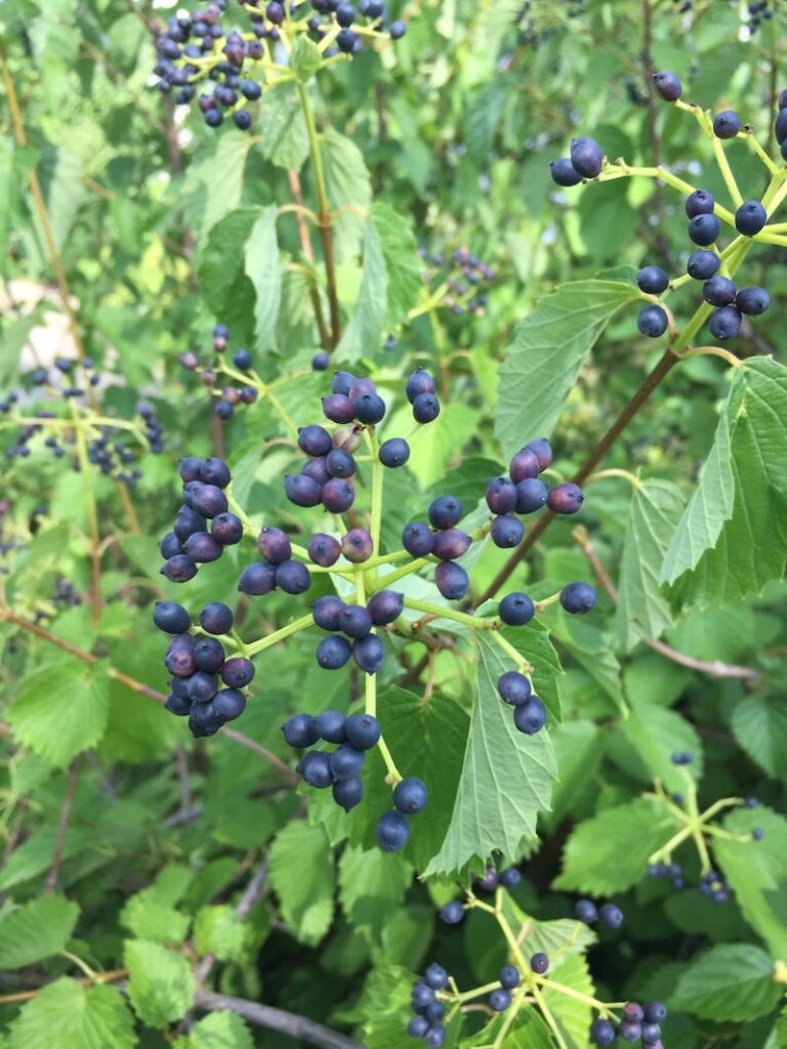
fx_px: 879
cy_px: 524
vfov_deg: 61.7
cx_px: 394
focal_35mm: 29
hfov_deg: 48.2
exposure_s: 1/302
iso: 32
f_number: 2.2
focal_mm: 4.15
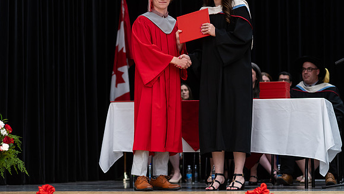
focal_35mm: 118
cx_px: 157
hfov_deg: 18.2
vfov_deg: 10.3
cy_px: 92
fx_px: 1076
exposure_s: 1/200
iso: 1000
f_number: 2.8
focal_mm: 85
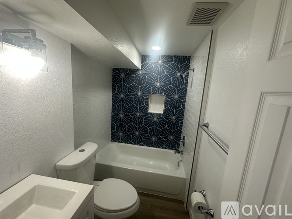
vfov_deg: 85.7
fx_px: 118
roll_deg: -3.4
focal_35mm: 14
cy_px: 110
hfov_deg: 102.1
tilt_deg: -9.7
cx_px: 146
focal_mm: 2.22
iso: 125
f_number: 2.2
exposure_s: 1/120
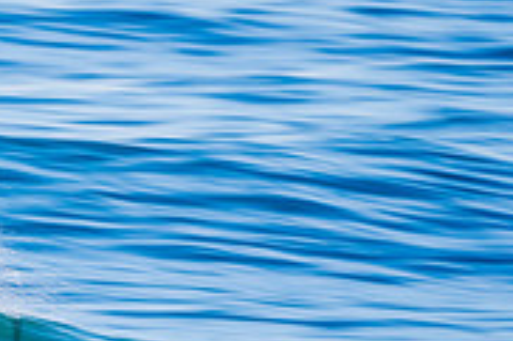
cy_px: 306
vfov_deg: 0.9
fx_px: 22722
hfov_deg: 1.3
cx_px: -276
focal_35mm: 1596
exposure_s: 1/20
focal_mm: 500
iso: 31
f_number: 10
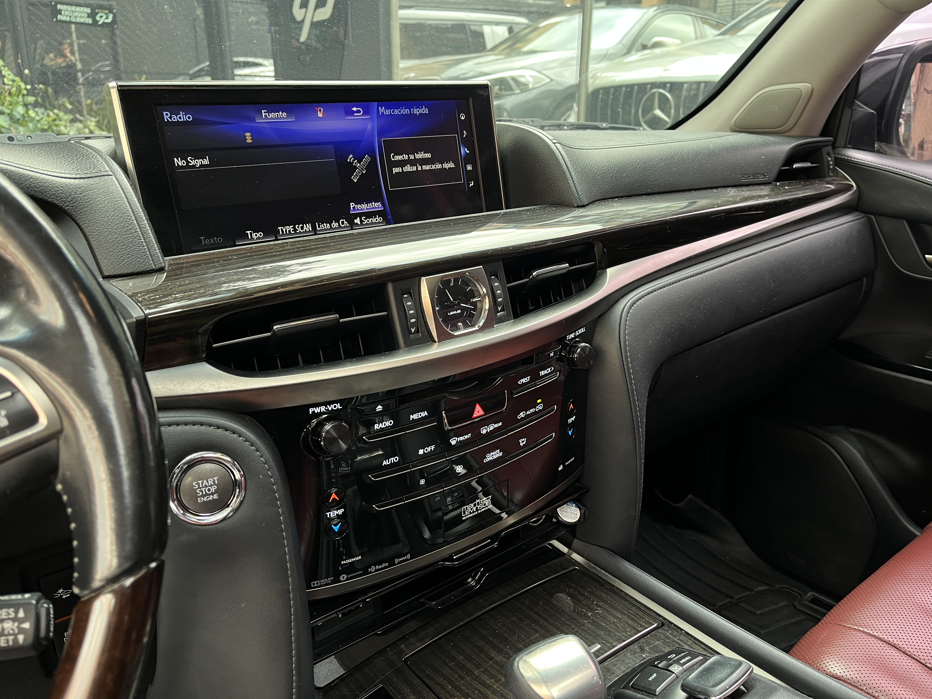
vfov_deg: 53.1
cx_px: 466
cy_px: 350
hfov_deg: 67.3
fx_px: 700
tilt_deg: -18.4
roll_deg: -0.4
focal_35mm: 26
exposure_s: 1/49
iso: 160
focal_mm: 5.1
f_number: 1.6
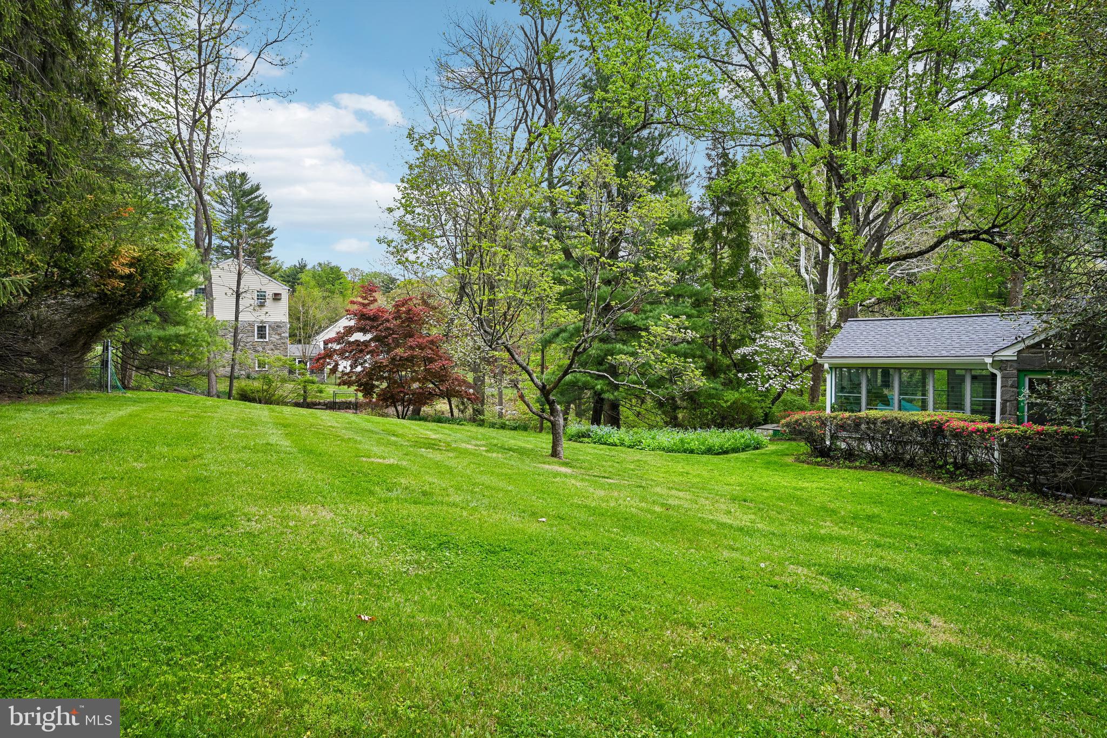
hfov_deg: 84.0
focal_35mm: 20
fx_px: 615
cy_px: 369
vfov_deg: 61.9
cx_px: 554
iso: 800
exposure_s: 1/640
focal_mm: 20
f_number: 8
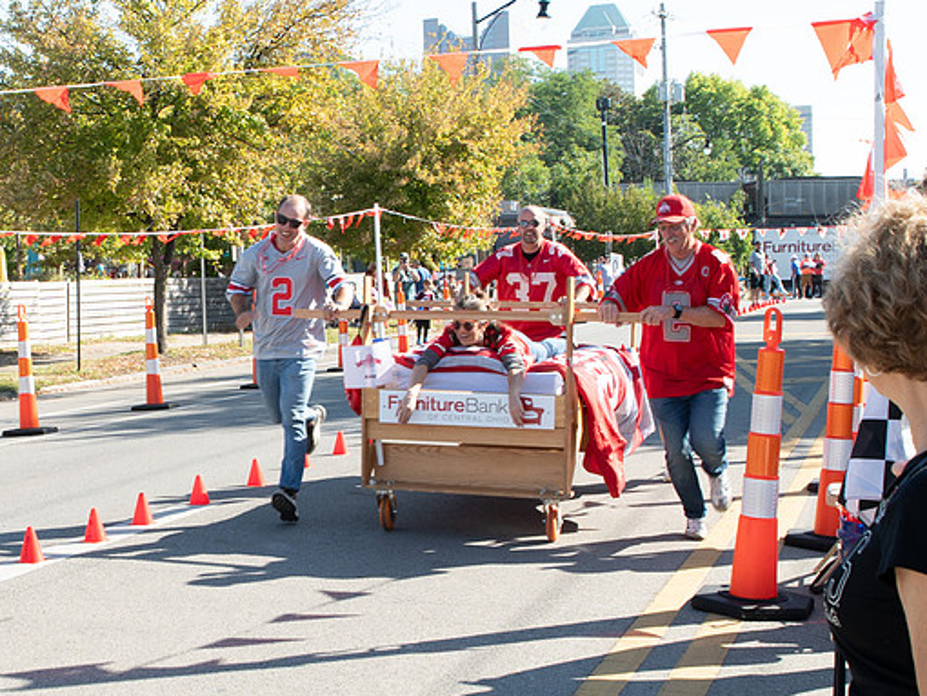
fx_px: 1554
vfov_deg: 25.2
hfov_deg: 31.8
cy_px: 390
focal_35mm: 58
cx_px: 115
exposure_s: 1/160
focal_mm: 24
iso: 320
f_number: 9
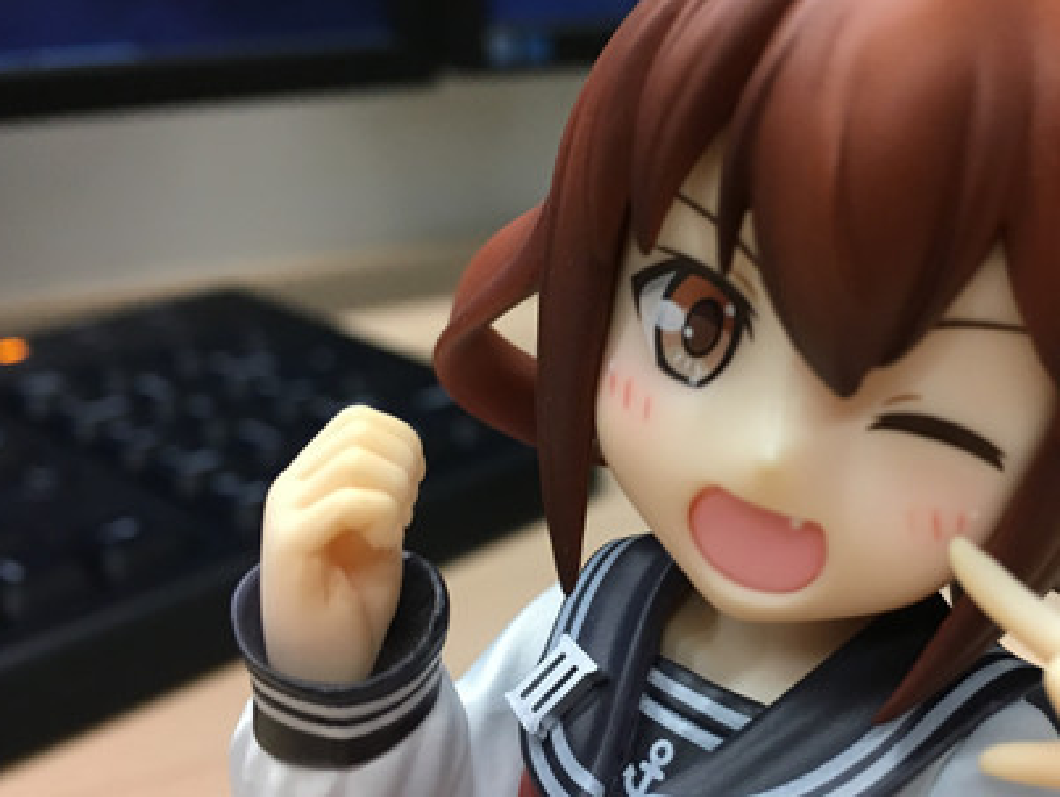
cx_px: 744
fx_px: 1410
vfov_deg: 31.5
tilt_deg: -17.2
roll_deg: +1.1
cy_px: 355
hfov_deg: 40.5
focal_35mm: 46
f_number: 2.2
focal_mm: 4.15
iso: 125
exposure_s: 1/30
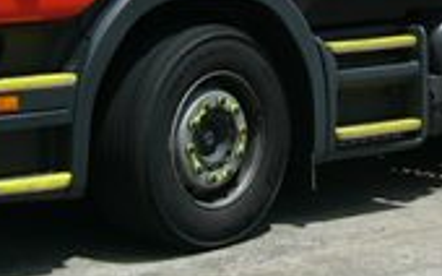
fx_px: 1685
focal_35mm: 140
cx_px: 343
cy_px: -109
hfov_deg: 14.9
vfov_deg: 9.2
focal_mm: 5.8
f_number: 8
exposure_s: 1/250
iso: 50
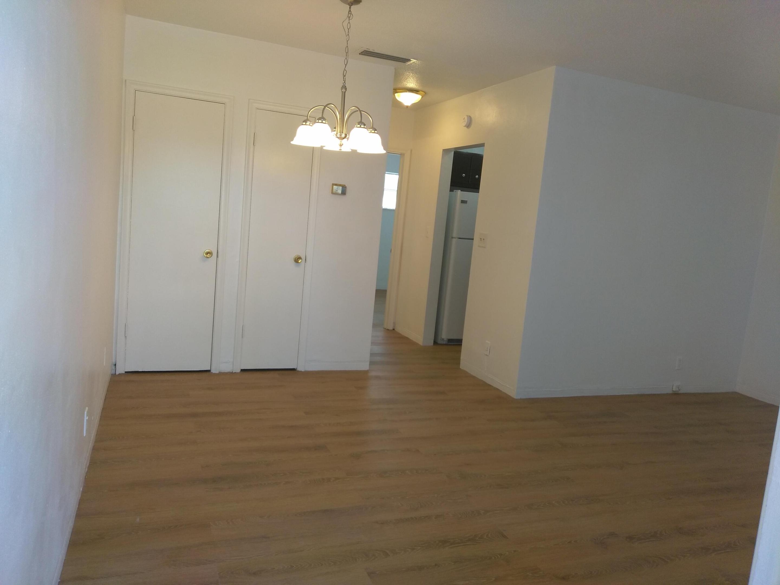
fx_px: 451
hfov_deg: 81.7
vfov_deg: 66.0
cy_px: 292
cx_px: 390
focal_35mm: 20
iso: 106
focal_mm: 3.46
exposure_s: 1/30
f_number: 2.2
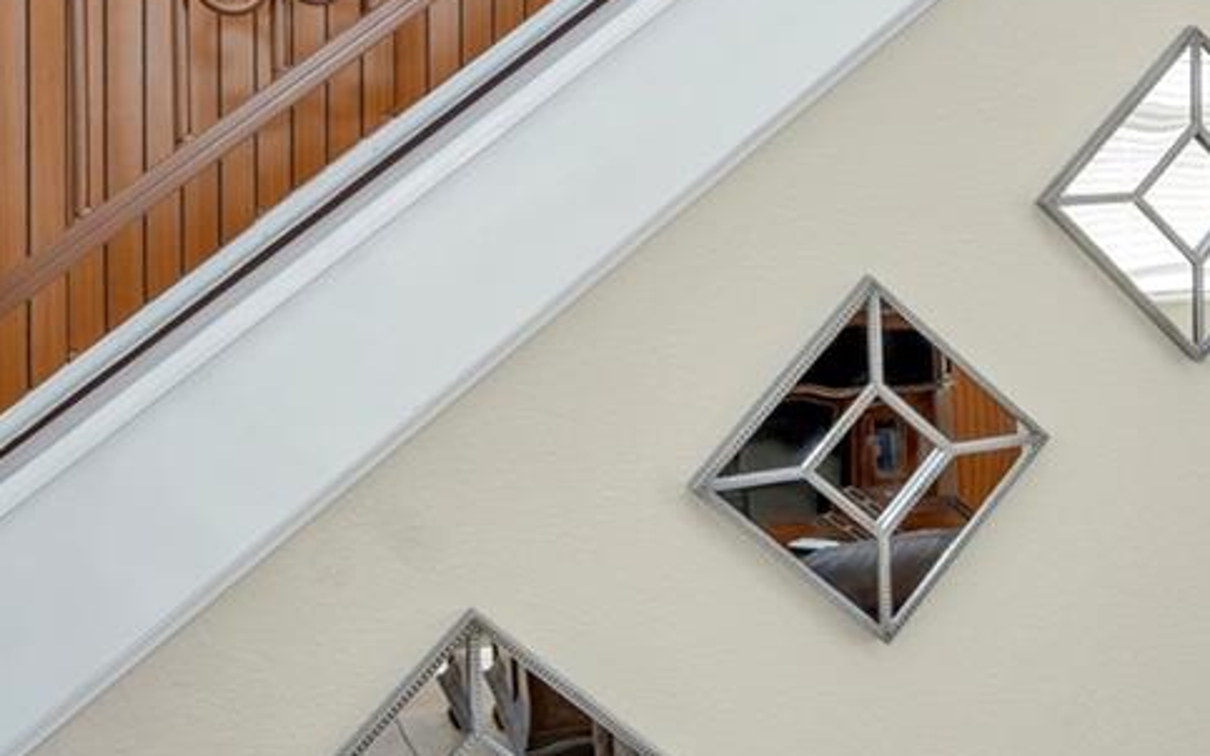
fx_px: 1781
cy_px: 98
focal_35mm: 54
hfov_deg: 33.9
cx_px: 1238
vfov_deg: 23.4
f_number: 6.7
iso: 250
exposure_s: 1/60
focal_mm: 16
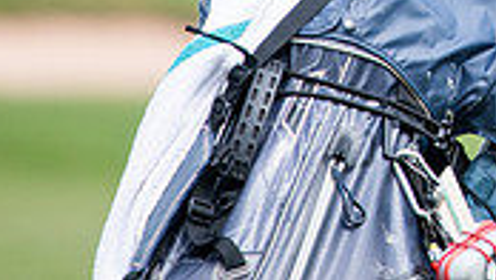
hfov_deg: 1.4
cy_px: -270
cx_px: 744
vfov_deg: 0.8
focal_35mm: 1573
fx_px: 20694
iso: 500
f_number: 4.5
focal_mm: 300
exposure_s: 1/2000
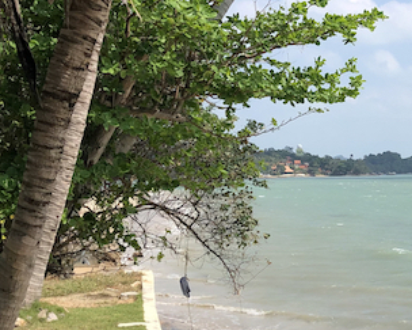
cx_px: 468
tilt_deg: +0.3
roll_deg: +0.9
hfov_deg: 24.4
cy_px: 152
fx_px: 878
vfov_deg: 21.2
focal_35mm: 72
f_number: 1.8
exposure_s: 1/3436
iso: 20
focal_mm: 4
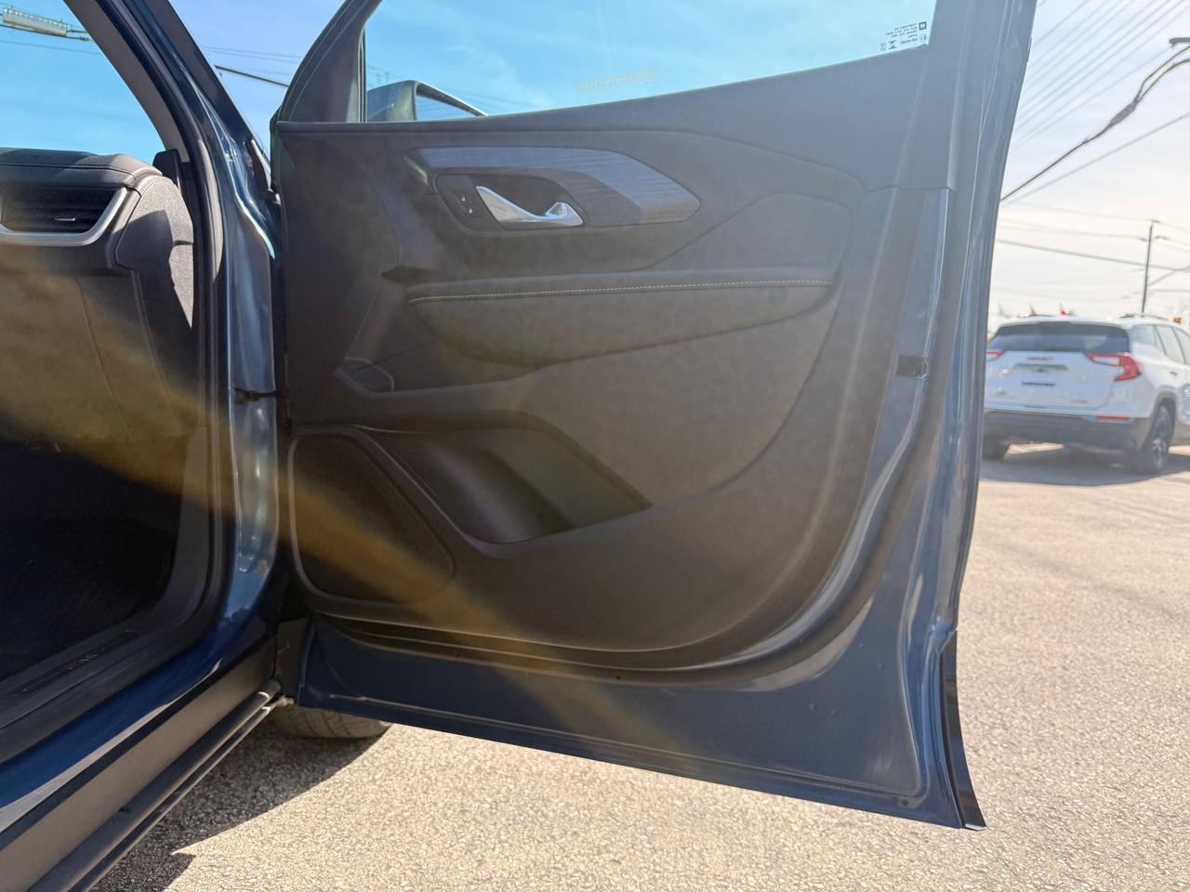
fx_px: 825
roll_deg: -1.2
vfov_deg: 56.8
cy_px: 446
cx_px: 595
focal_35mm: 24
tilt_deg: -4.2
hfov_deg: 71.6
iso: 100
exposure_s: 1/1855
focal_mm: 6.76
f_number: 1.78
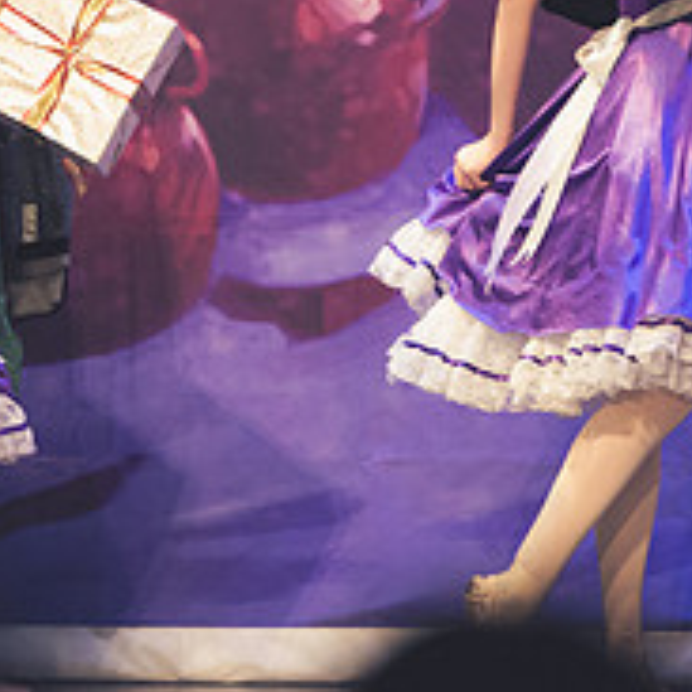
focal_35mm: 809
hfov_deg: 2.2
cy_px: 0
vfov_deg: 2.2
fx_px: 18297
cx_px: -268
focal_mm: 200
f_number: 2.8
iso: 1250
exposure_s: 1/320
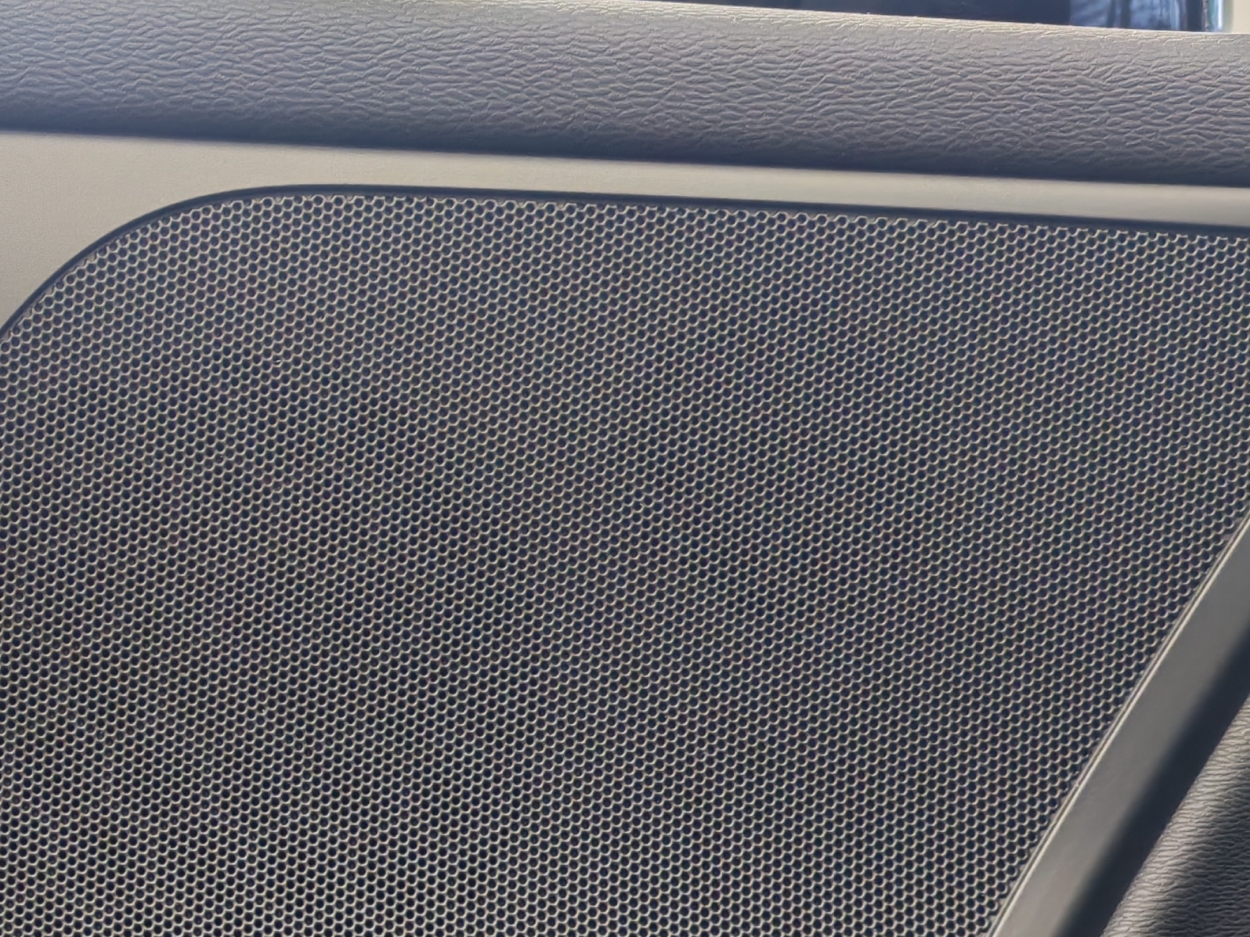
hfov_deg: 23.9
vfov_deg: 18.1
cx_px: -80
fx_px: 2781
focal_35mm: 77
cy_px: 1144
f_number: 1.9
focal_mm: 6.12
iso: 740
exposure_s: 1/50
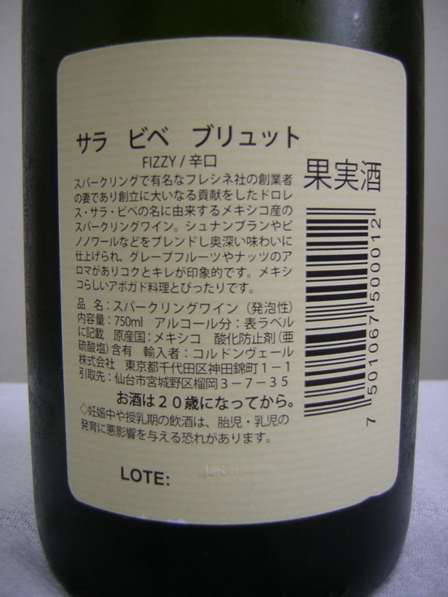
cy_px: 298
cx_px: 224
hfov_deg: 39.7
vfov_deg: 51.4
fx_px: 621
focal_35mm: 36
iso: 50
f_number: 2.6
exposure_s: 1/18.3
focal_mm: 4.7
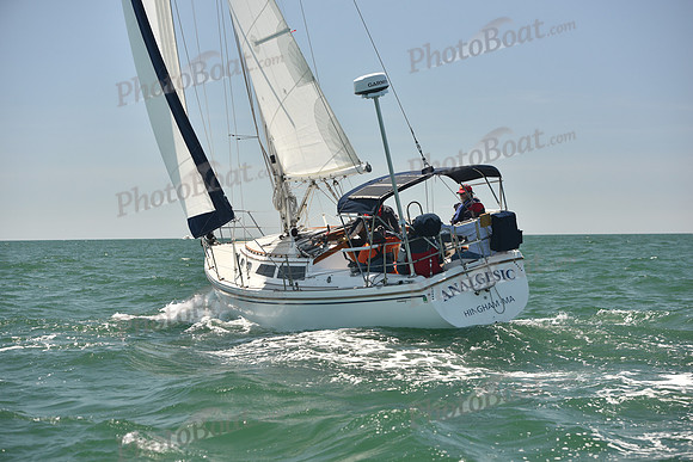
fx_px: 1348
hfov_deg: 28.8
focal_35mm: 70
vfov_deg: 19.5
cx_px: 346
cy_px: 231
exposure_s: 1/800
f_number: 4.5
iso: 250
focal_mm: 70
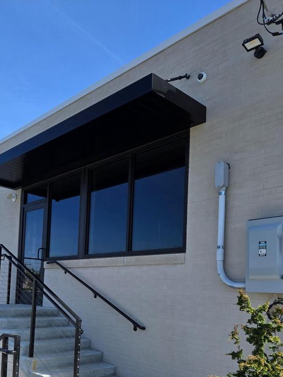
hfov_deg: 41.3
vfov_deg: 52.4
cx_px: 95
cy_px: 267
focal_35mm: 34
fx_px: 371
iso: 64
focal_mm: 5.4
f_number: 1.8
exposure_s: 1/2921
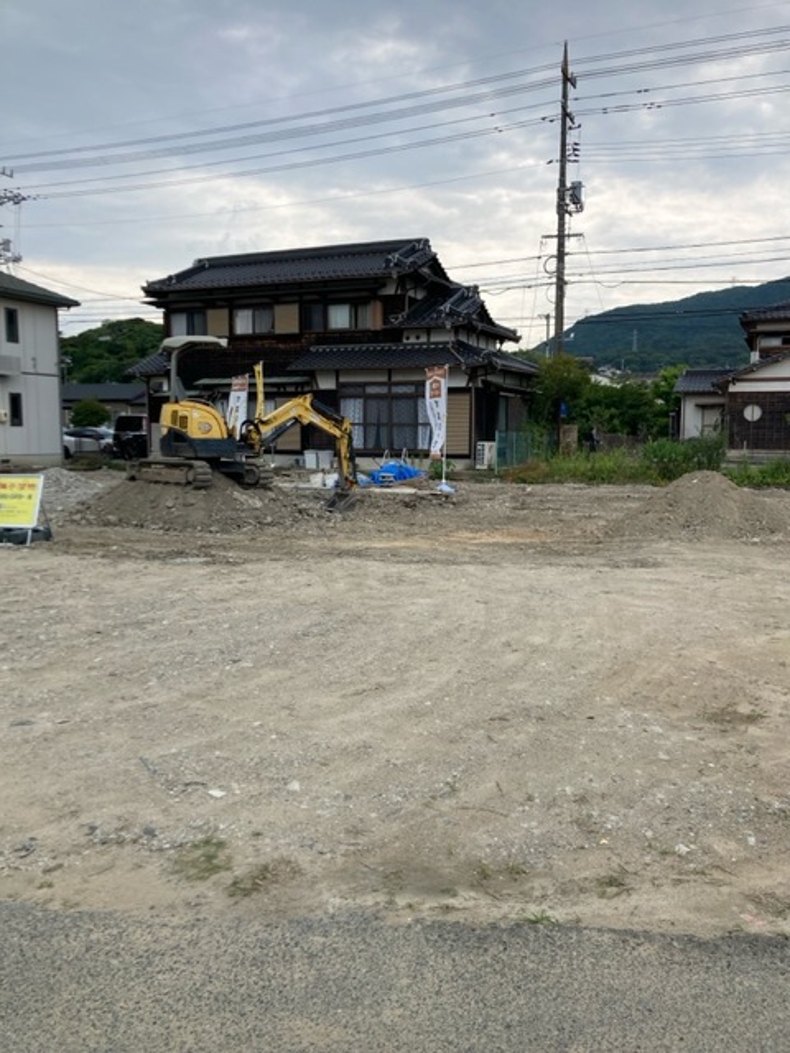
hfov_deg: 49.7
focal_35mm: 28
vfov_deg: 63.4
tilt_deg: -5.7
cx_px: 395
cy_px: 526
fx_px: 852
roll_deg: +0.7
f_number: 1.8
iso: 20
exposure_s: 1/1215
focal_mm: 3.99
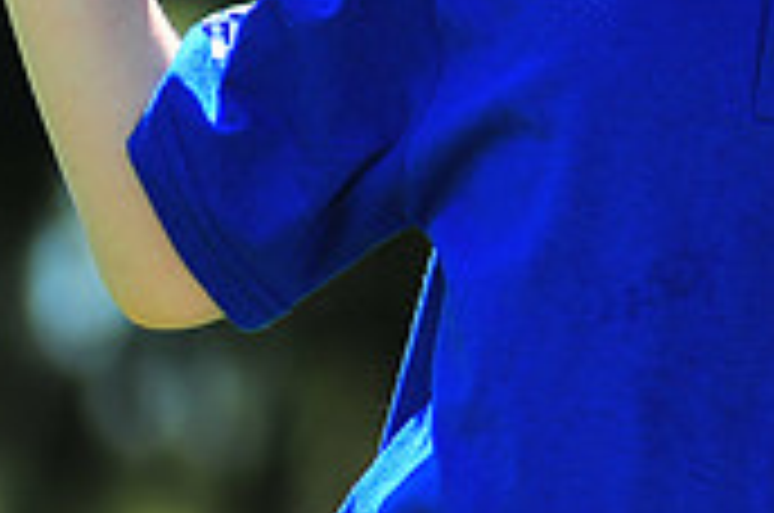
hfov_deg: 3.4
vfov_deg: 2.2
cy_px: -220
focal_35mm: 608
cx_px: 878
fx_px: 13048
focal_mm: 180
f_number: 5
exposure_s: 1/1000
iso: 200
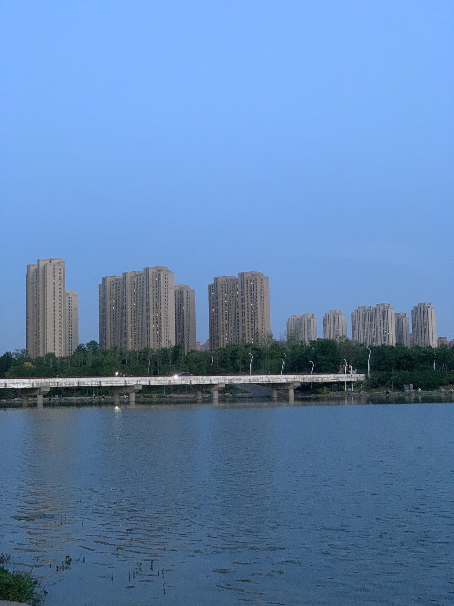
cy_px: 303
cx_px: 227
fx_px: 909
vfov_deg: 36.8
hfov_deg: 28.0
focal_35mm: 52
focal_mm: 6
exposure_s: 1/59
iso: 400
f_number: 2.4
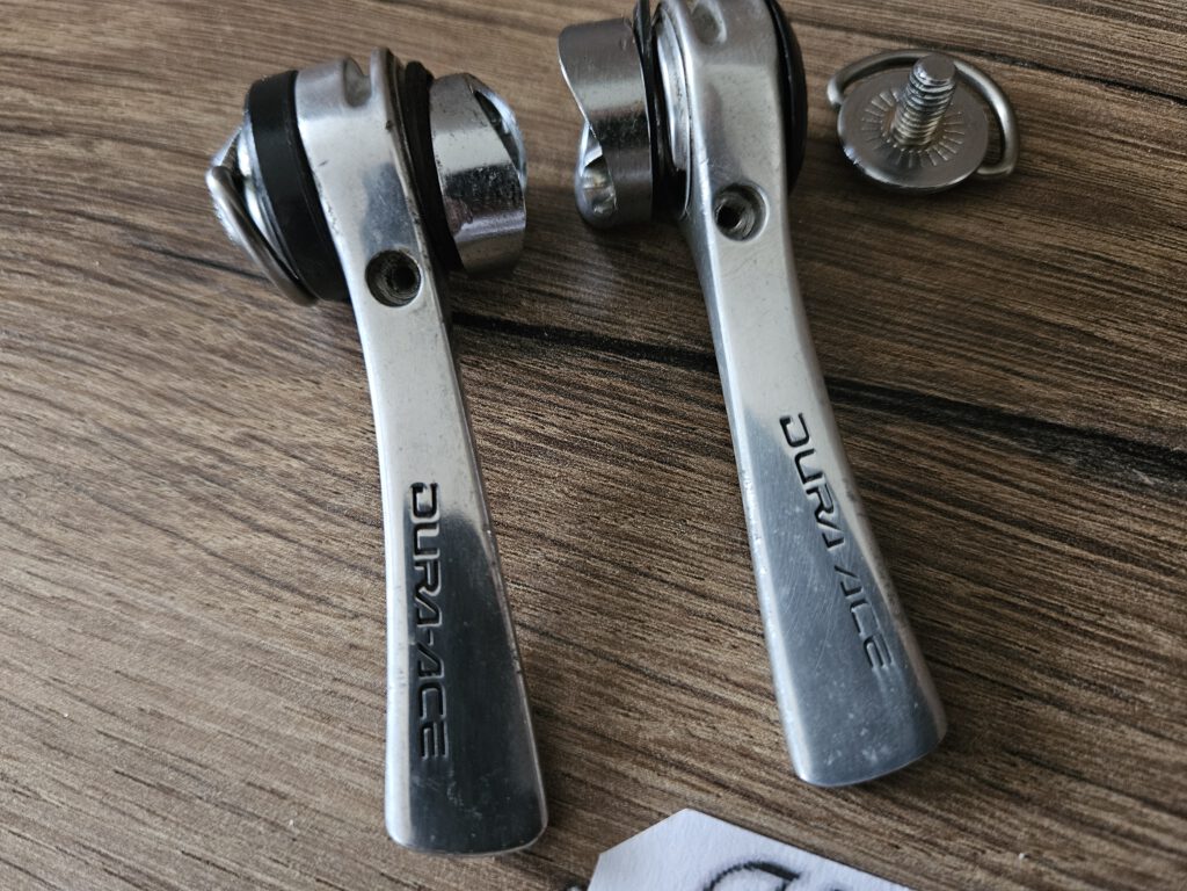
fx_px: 789
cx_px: 594
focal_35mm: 23
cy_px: 446
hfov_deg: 73.9
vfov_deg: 58.9
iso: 640
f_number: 1.8
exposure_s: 1/25
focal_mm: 5.4
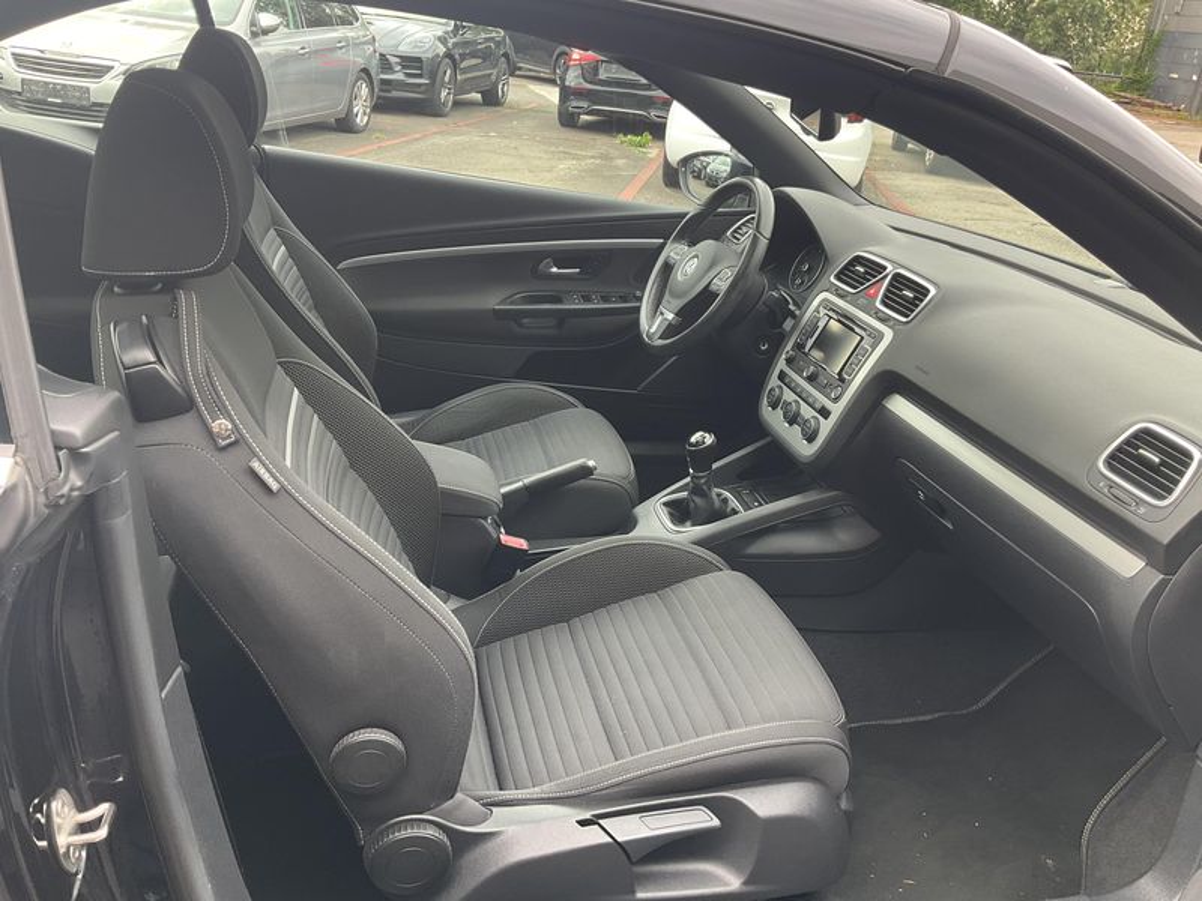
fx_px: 1007
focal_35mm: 29
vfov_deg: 48.2
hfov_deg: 61.7
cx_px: 601
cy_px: 450
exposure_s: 1/122
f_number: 1.8
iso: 40
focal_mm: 3
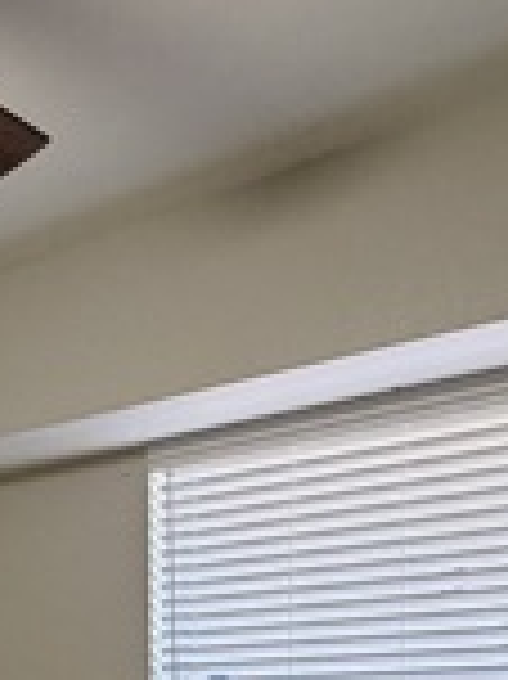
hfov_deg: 21.1
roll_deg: +1.8
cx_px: -182
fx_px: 1215
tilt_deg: -5.5
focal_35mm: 62
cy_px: 833
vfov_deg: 27.2
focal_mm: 2.22
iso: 320
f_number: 2.2
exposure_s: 1/60
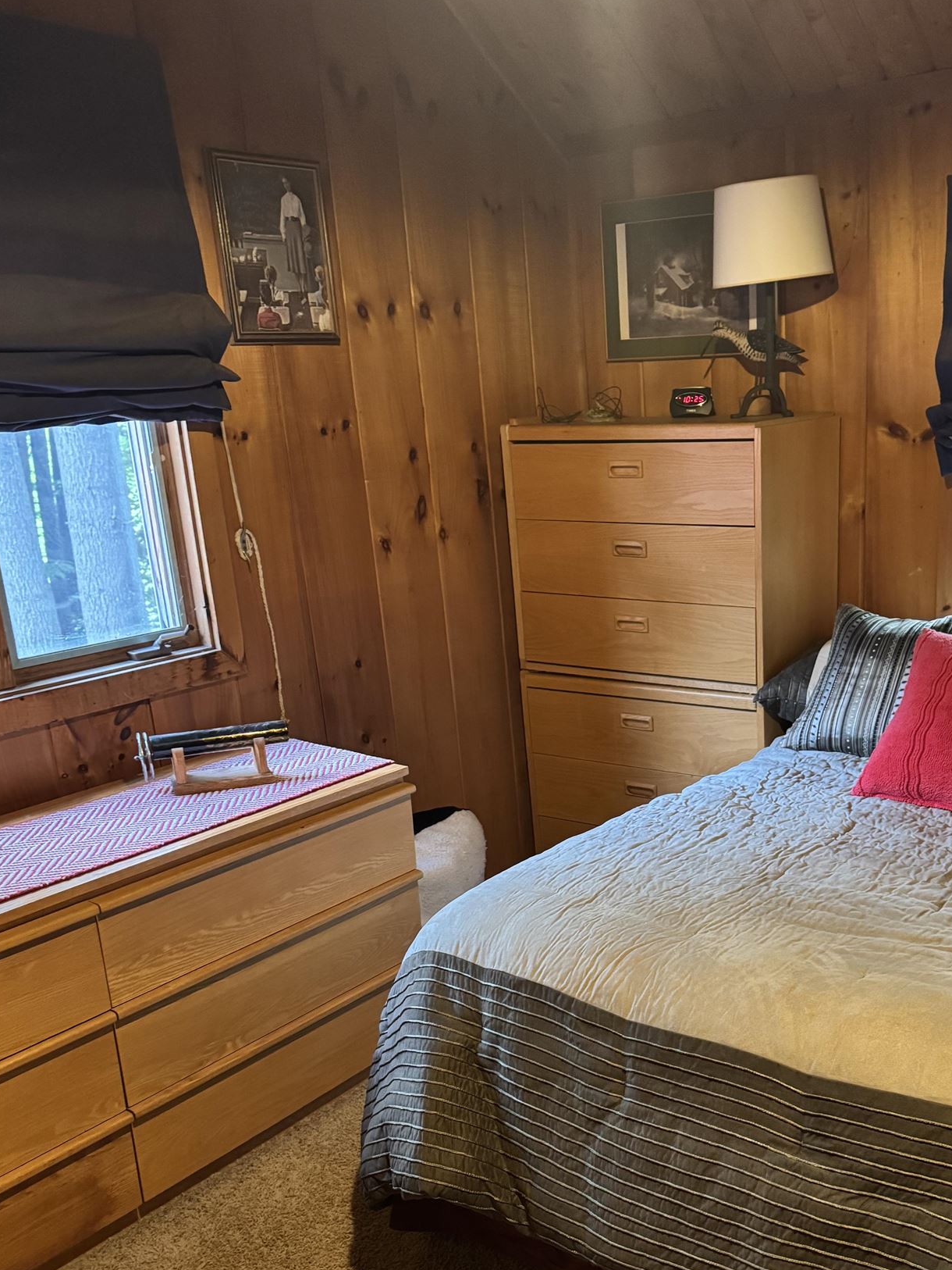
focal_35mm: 34
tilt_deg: -17.9
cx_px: 644
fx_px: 1246
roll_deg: +3.2
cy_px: 803
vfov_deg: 53.3
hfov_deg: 41.2
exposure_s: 1/43
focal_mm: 6.76
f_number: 1.78
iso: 800
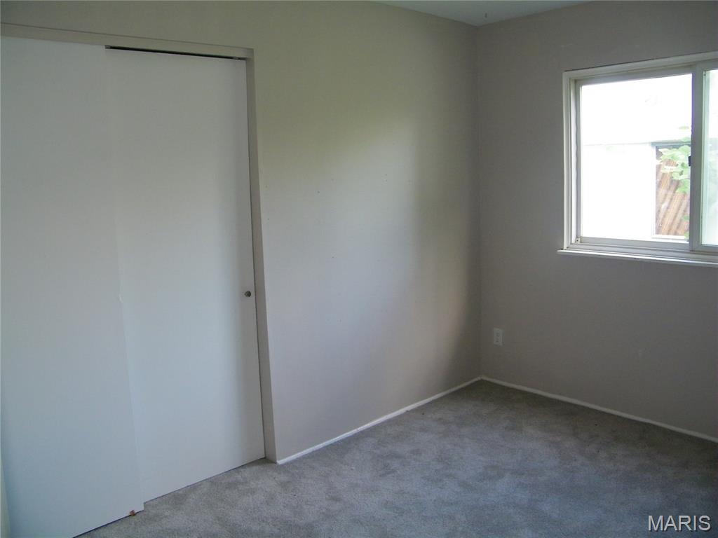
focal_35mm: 28
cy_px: 269
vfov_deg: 49.7
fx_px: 581
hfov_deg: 63.4
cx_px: 359
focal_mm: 5
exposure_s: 1/30
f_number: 3.5
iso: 160
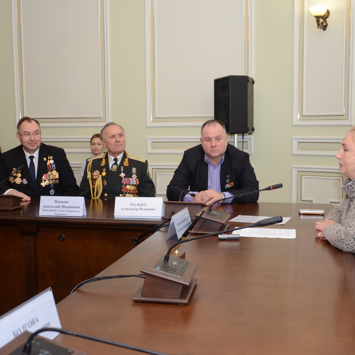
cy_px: 178
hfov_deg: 39.2
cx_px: 171
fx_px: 499
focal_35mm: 43
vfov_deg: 39.2
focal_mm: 22
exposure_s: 1/200
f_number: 3.8
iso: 800
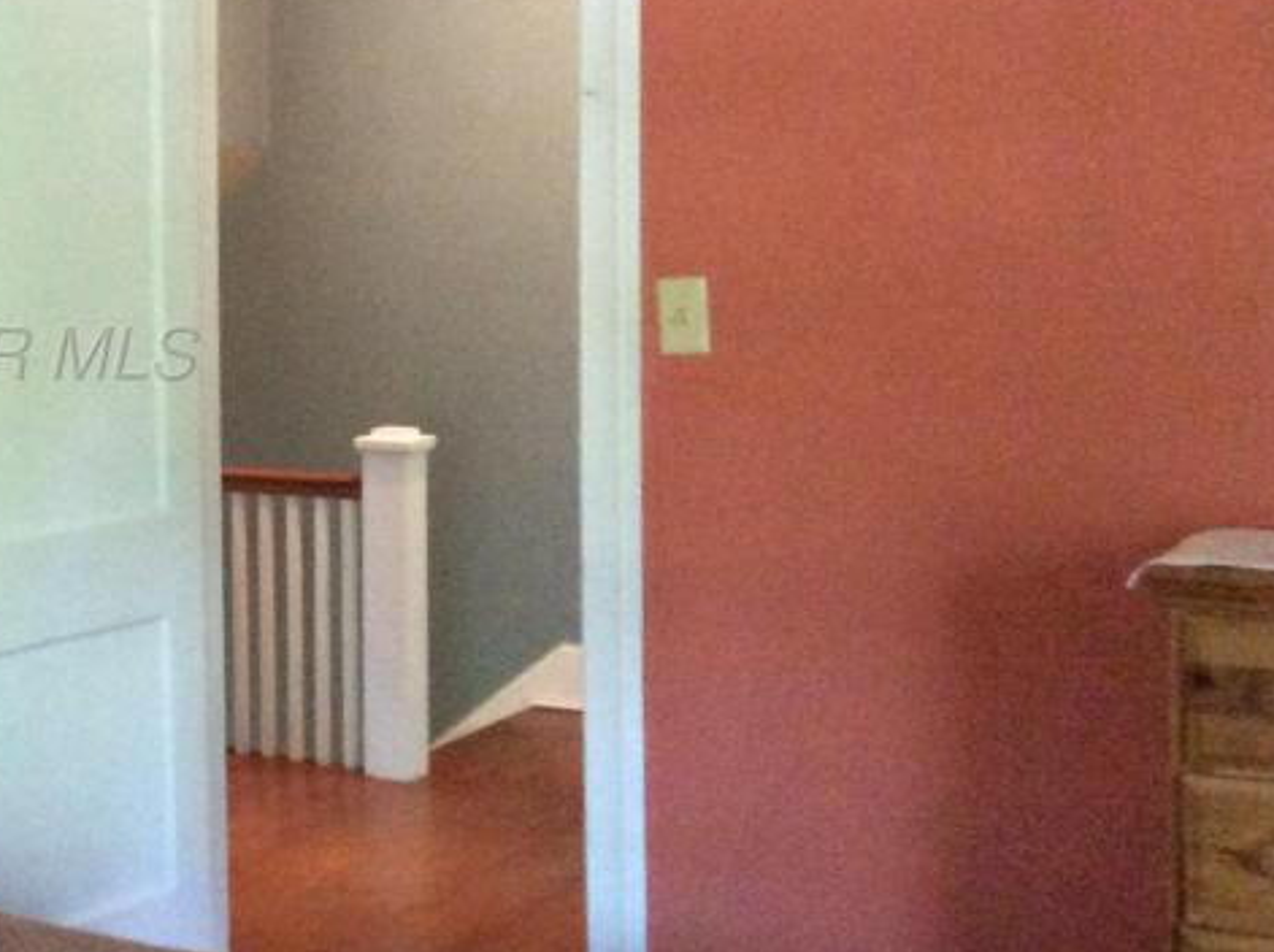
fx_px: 2647
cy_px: 352
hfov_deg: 25.4
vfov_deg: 20.4
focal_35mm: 72
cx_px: -78
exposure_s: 1/15
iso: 500
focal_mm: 3.3
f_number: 2.4
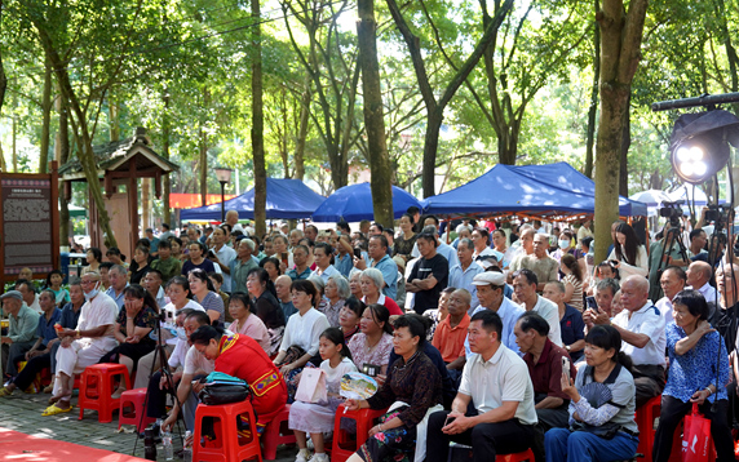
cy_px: 252
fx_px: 947
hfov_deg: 42.6
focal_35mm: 47
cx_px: 376
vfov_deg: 27.4
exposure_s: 1/160
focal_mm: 44
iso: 1250
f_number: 4
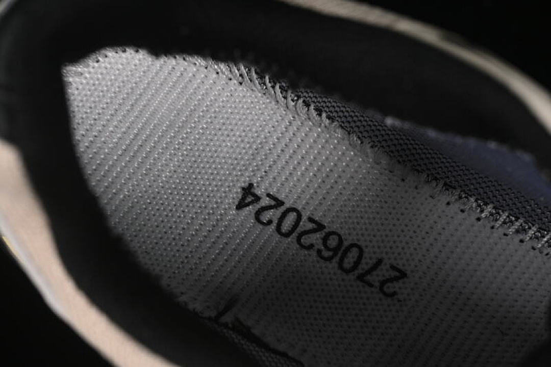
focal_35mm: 75
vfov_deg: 18.2
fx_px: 1148
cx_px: 276
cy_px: 184
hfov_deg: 27.0
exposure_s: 1/60
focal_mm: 50
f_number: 6.3
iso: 160
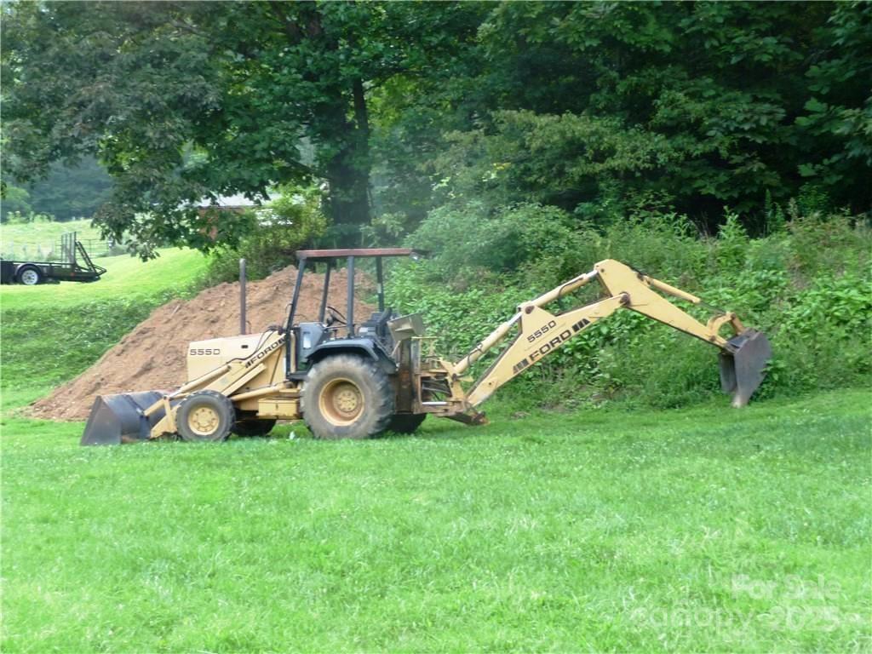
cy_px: 327
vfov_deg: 21.9
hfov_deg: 29.0
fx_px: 1688
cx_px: 436
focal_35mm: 67
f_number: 4.5
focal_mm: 11.3
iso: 160
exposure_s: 1/40
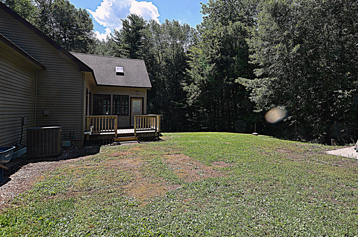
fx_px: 189
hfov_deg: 85.6
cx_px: 220
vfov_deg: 64.0
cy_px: 101
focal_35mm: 19
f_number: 8
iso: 110
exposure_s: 1/250
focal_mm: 10
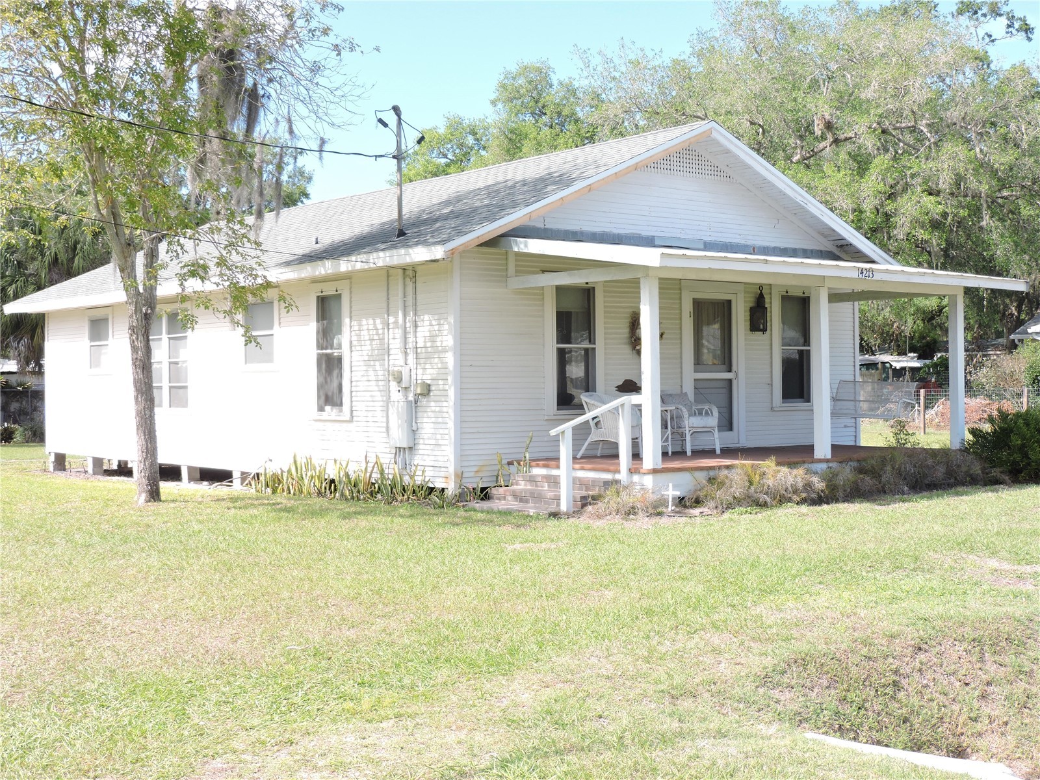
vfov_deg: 30.9
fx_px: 1412
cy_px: 390
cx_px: 520
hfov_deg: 40.4
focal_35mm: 47
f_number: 3.5
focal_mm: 8.4
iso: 100
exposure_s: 1/320
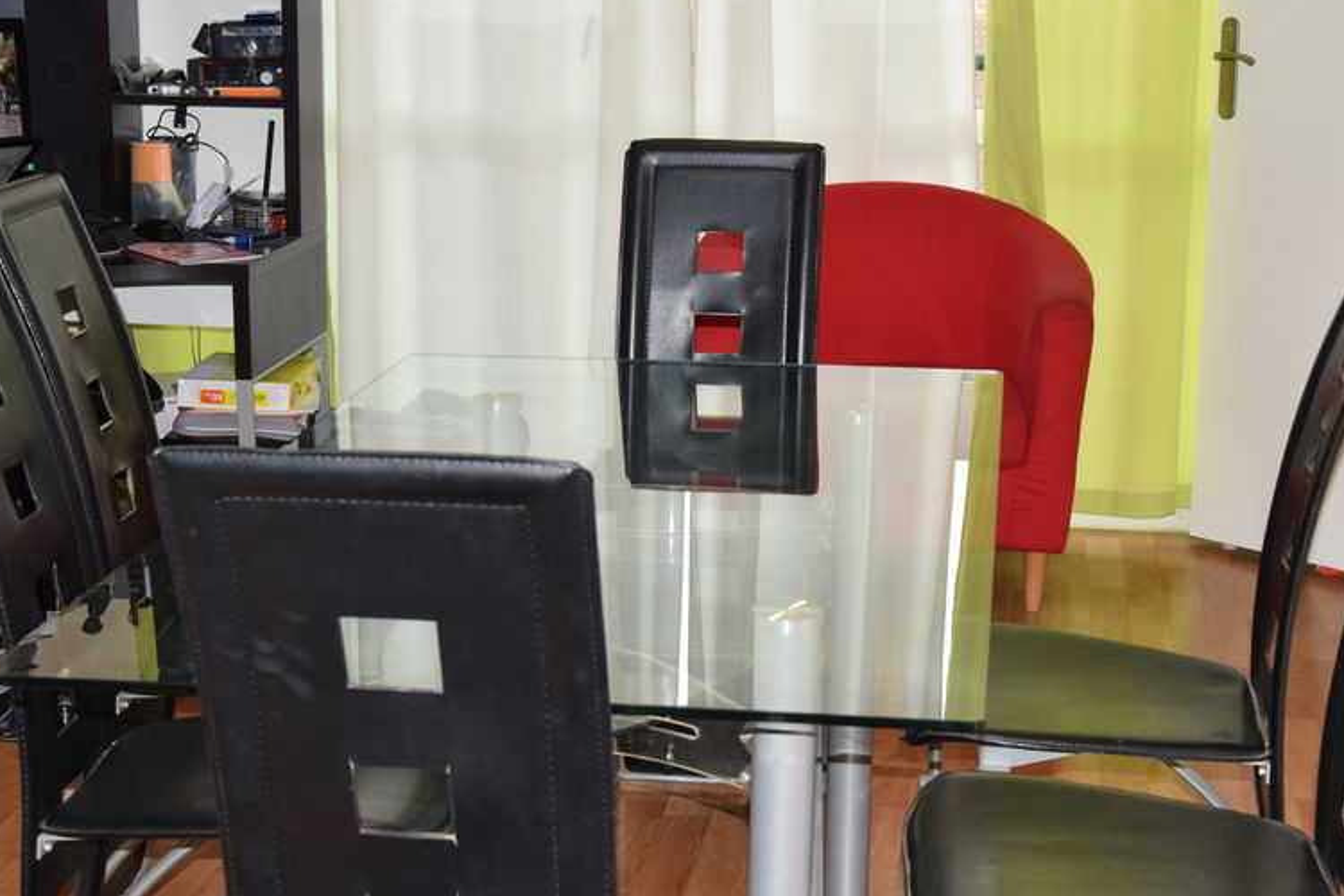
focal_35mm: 64
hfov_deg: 31.4
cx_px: 753
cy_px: 492
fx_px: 2389
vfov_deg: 21.2
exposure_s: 1/60
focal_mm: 32
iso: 640
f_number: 8
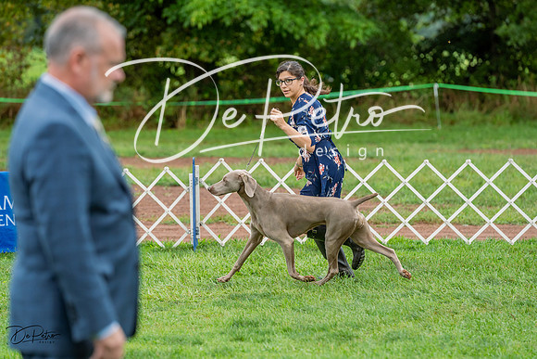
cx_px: 268
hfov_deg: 11.5
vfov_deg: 7.7
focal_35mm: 179
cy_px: 180
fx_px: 2671
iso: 640
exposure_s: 1/1250
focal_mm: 179
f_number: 4
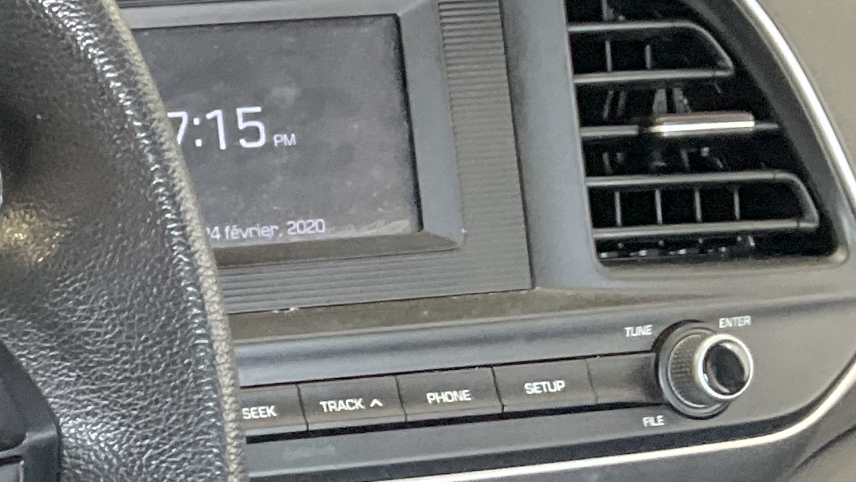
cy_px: 589
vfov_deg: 10.0
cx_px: -573
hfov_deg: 15.9
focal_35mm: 119
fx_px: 2701
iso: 250
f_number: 1.8
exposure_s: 1/60
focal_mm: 3
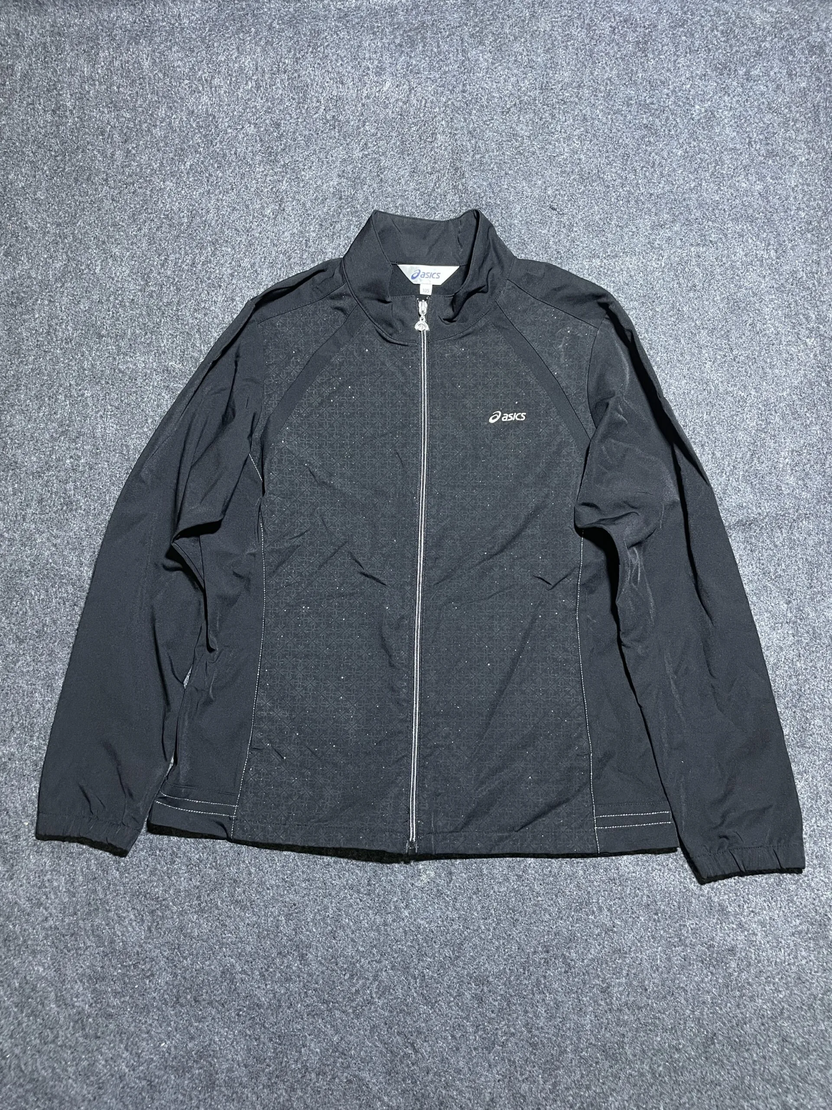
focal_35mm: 26
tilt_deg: -54.8
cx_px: 416
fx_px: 833
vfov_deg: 67.3
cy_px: 555
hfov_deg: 53.1
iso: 160
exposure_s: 1/50
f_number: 1.6
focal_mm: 4.2
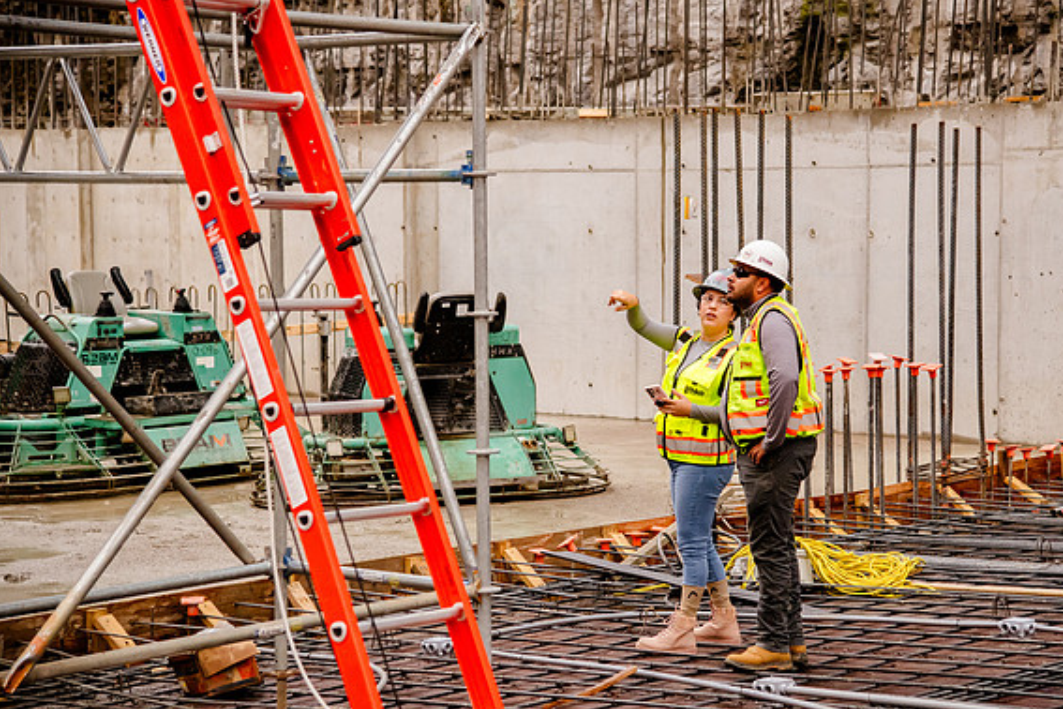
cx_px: 573
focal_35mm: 85
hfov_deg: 23.9
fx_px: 2510
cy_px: 359
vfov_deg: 16.1
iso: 2500
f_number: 4.5
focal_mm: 78
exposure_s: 1/250
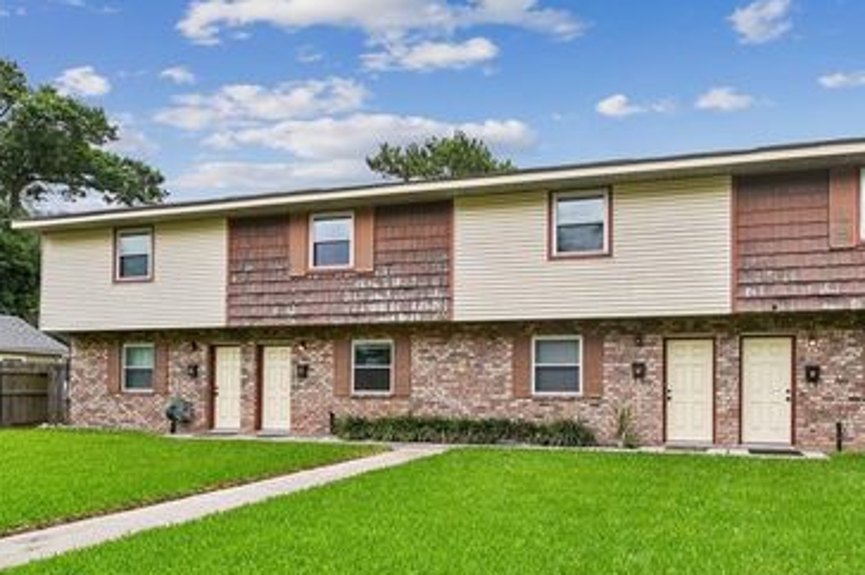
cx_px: 585
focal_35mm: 22
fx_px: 528
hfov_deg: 75.9
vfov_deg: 56.8
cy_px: 336
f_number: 11
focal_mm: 16
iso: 400
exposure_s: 1/400
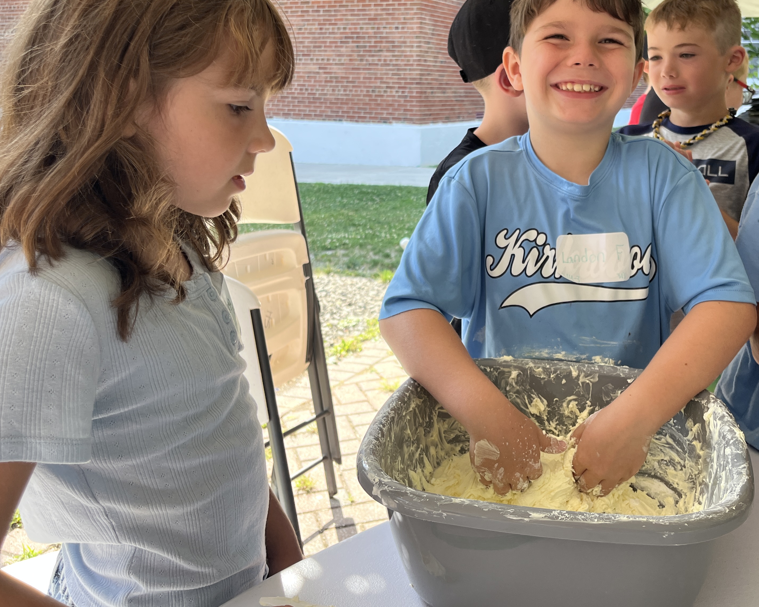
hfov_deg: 50.0
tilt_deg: -9.1
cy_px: 229
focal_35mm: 36
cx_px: 456
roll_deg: -0.1
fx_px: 809
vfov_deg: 40.9
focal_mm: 5.1
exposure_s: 1/240
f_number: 1.6
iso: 50
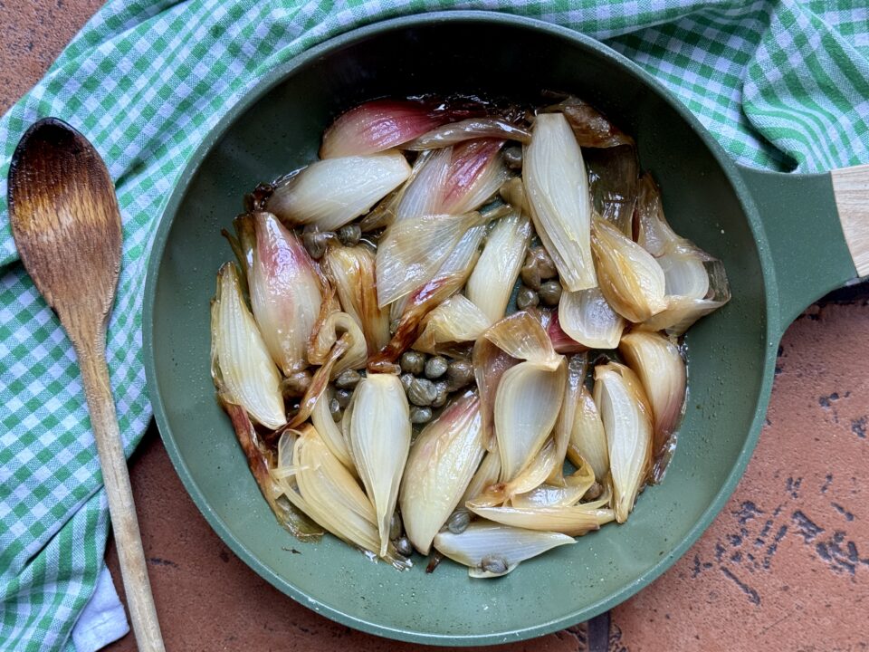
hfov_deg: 39.7
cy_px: 326
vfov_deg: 30.3
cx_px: 434
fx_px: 1205
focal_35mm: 48
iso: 100
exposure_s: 1/101
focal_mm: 6.76
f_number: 1.78
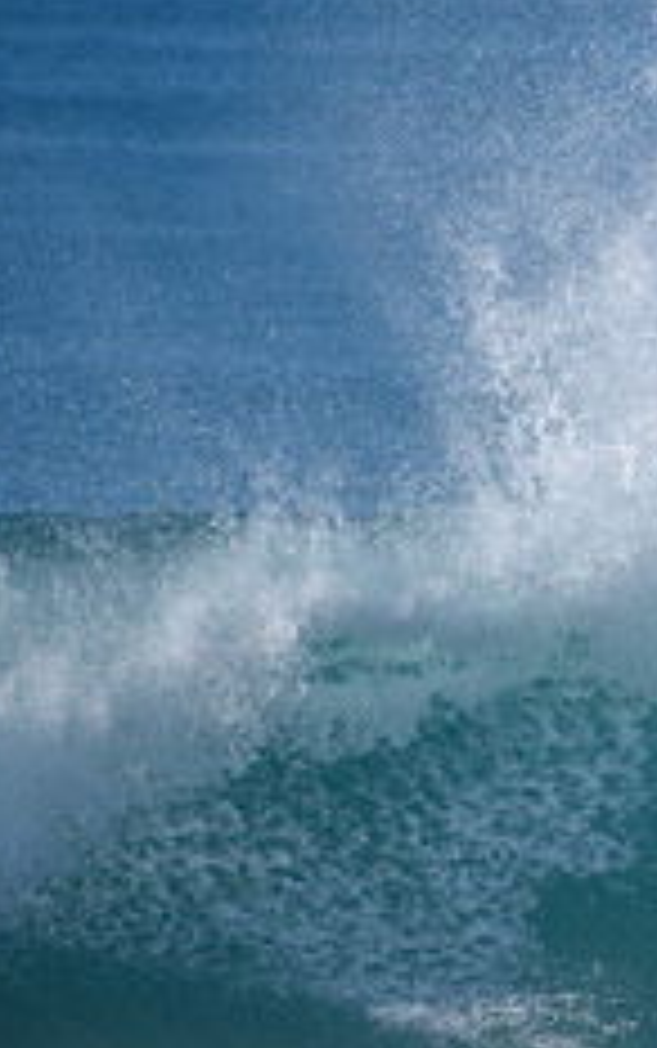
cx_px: 1246
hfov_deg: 1.0
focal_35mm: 1285
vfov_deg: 1.6
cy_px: 524
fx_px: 36745
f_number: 5.6
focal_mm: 500
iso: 220
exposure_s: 1/2000
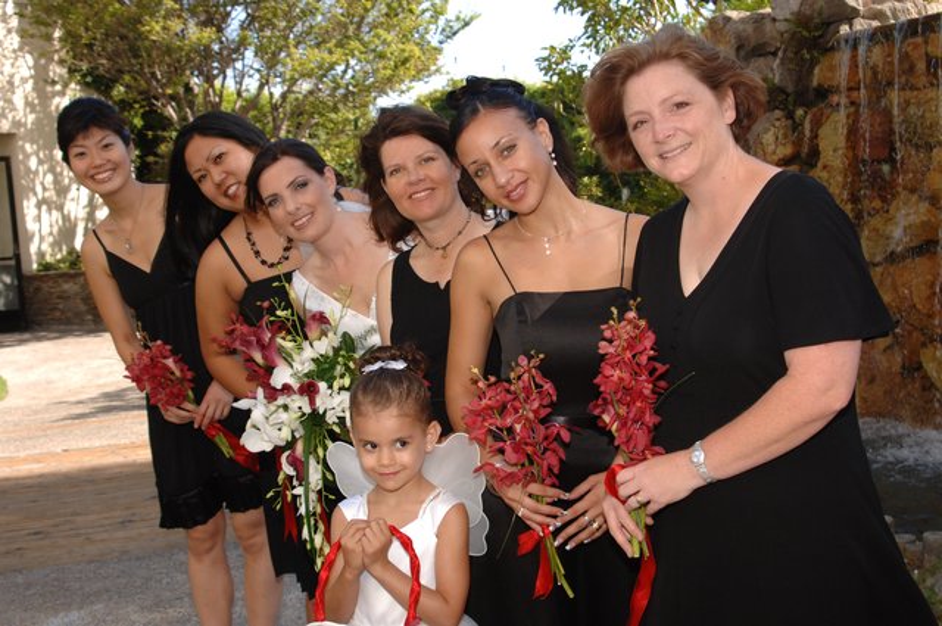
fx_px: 1490
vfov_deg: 23.7
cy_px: 313
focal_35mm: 57
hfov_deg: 35.1
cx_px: 471
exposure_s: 1/250
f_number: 7.6
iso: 400
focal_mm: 38
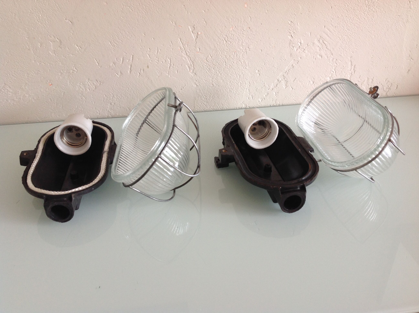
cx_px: 210
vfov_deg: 40.6
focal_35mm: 35
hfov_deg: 52.7
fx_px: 423
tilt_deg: -32.6
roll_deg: +0.7
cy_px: 156
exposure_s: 1/15
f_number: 2.4
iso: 80
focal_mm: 4.28
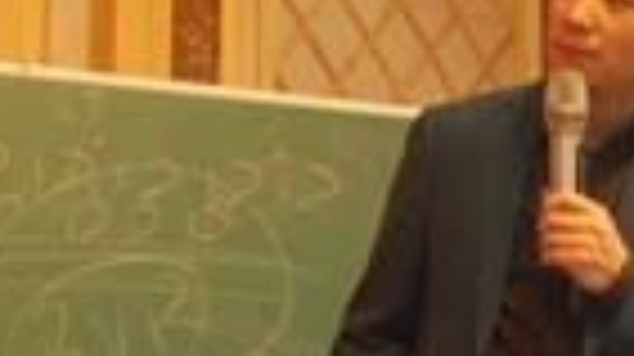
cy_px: 185
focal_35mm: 156
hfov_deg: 13.6
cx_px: -18
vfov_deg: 7.8
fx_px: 2620
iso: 400
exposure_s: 1/13
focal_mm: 28
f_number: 4.2
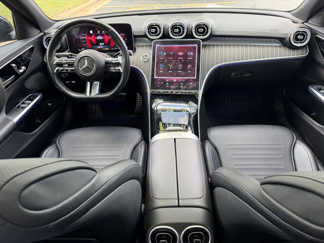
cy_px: 122
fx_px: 225
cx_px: 162
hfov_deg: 71.6
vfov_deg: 56.8
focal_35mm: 24
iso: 125
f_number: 1.78
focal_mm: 6.76
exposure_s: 1/121
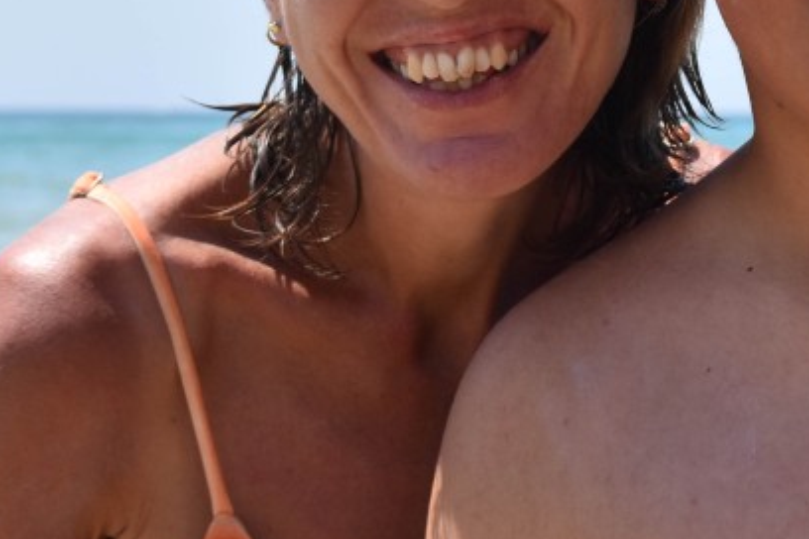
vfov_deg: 8.6
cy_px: -61
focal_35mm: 159
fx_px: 3573
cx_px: 734
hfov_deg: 12.8
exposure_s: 1/2000
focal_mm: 40
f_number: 6.7
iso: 400
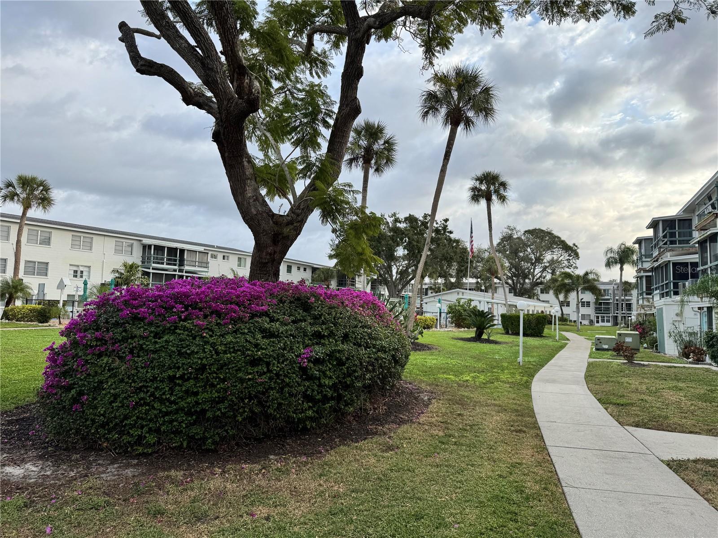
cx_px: 359
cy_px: 269
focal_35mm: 24
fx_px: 498
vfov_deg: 56.8
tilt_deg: +4.8
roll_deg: -2.1
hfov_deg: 71.6
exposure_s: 1/1172
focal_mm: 6.76
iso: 80
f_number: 1.78
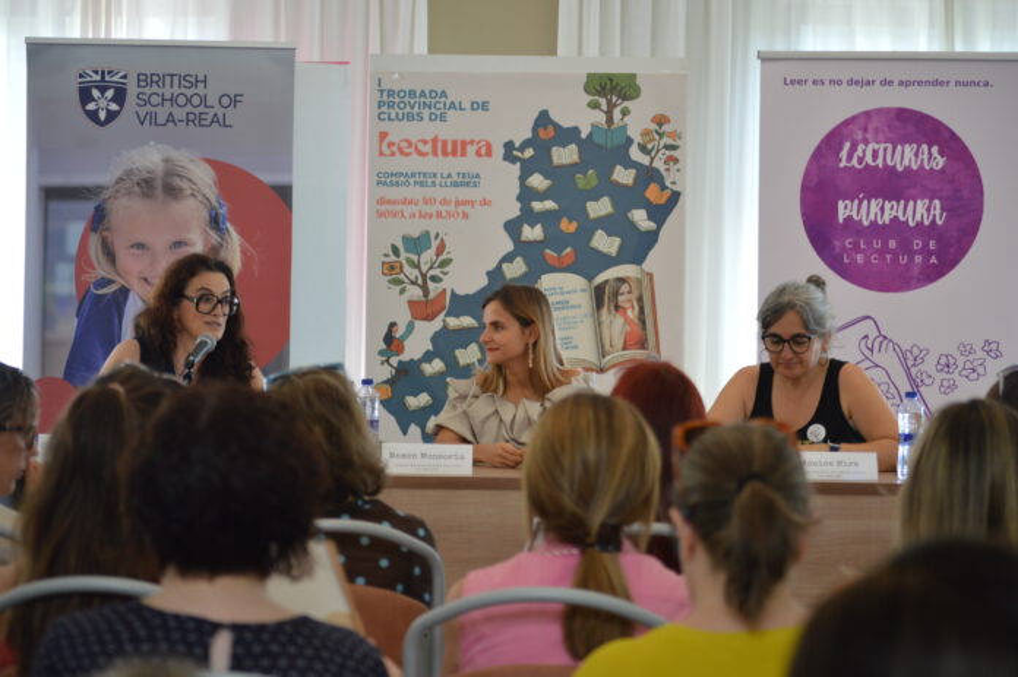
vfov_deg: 12.7
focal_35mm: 108
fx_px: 3052
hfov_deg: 18.9
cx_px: 509
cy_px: 338
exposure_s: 1/60
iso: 450
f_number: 4.2
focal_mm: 72
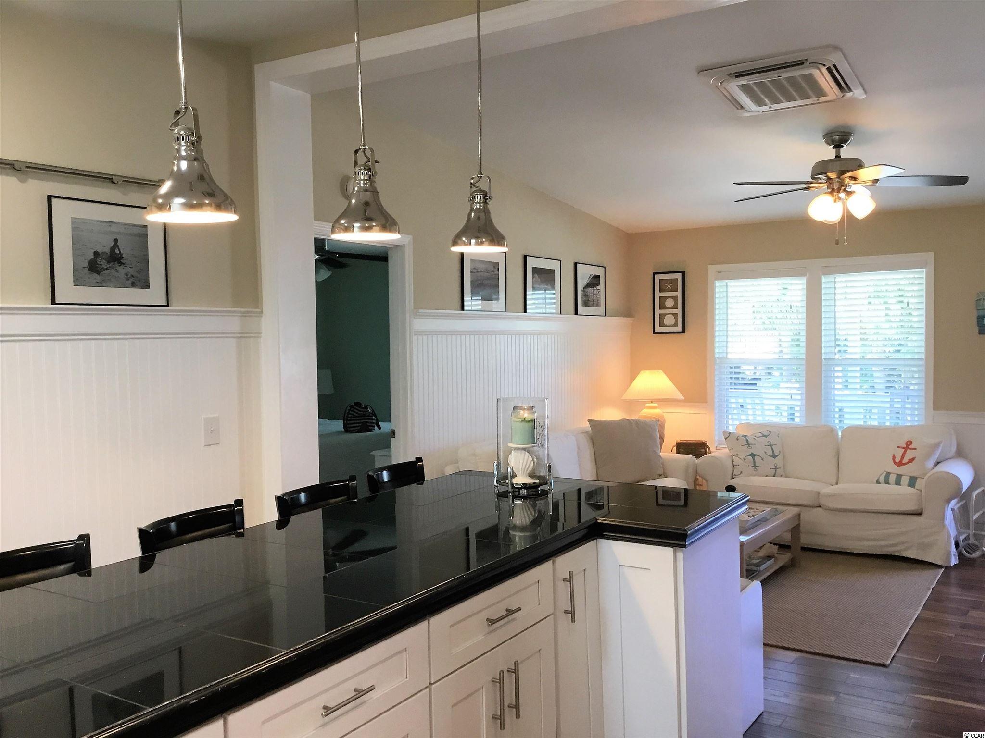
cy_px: 369
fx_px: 882
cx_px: 492
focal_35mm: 31
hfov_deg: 58.4
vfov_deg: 45.4
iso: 40
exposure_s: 1/30
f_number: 2.4
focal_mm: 3.3
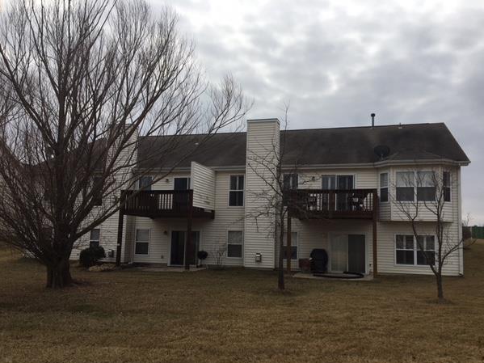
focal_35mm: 31
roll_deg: -1.6
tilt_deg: +6.6
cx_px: 258
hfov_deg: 58.3
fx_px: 433
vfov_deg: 45.4
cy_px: 193
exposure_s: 1/2404
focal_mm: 4.15
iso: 25
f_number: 2.2
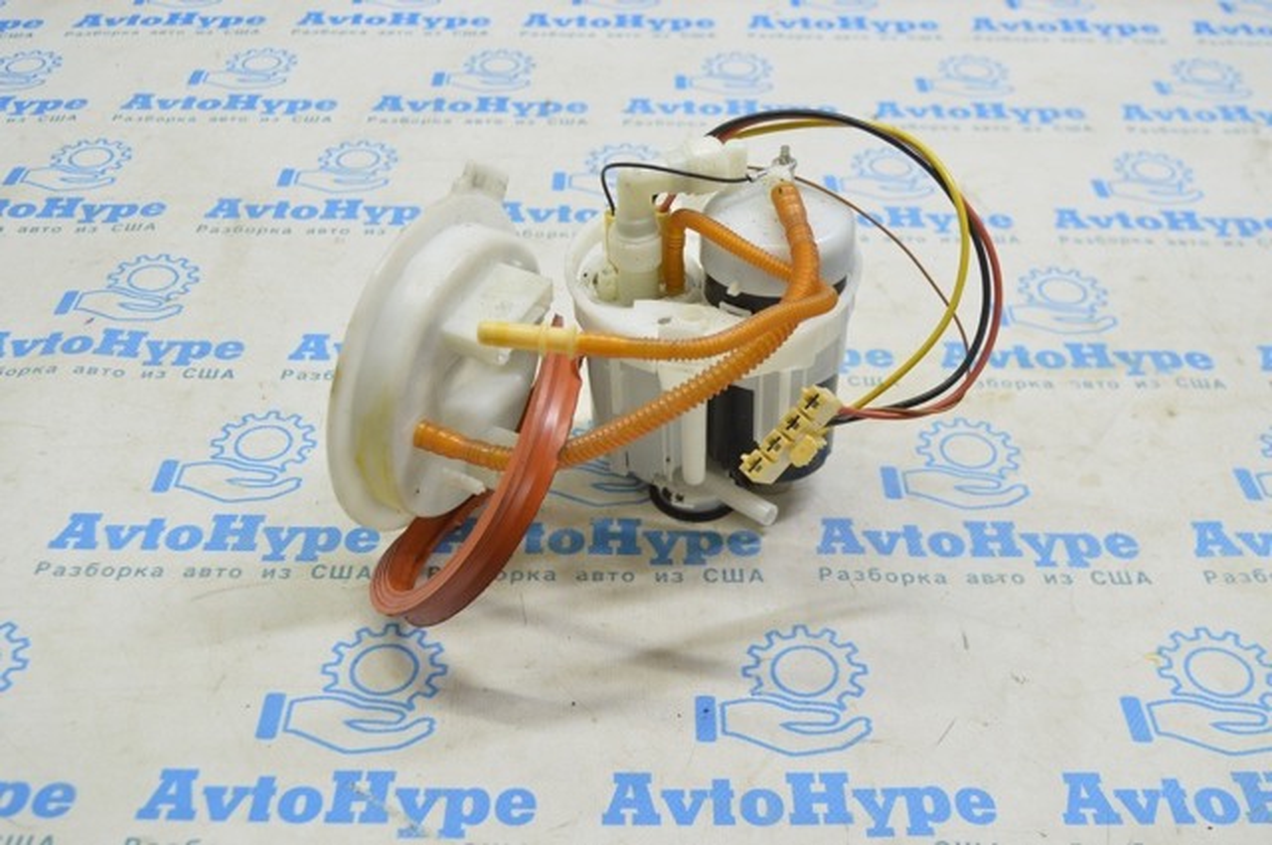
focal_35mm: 40
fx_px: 1429
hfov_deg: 48.0
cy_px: 422
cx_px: 636
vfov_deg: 32.9
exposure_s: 1/20
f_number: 5.6
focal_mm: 27
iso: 400
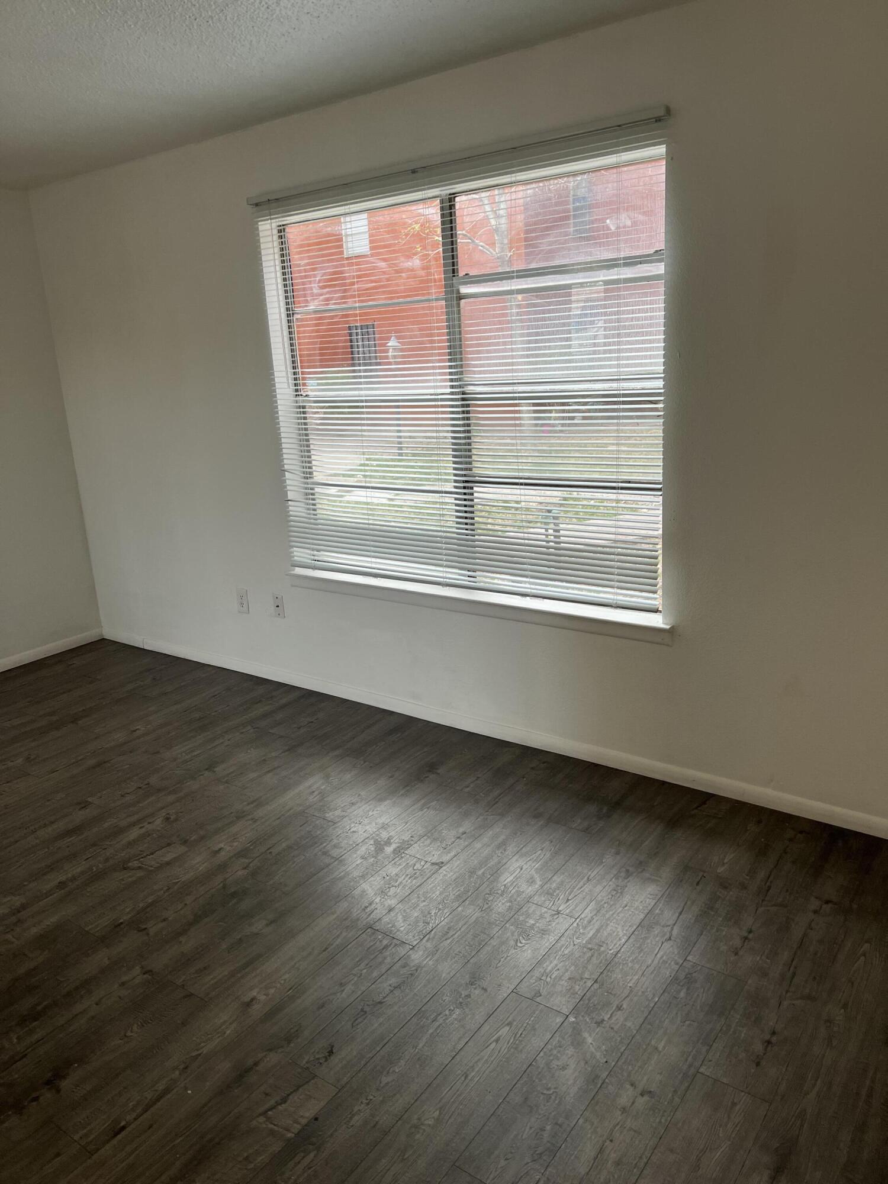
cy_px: 592
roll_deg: +3.2
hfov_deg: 53.1
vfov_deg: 67.3
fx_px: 889
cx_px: 444
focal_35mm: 26
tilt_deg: -14.8
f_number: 1.5
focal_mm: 5.7
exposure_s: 1/120
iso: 80
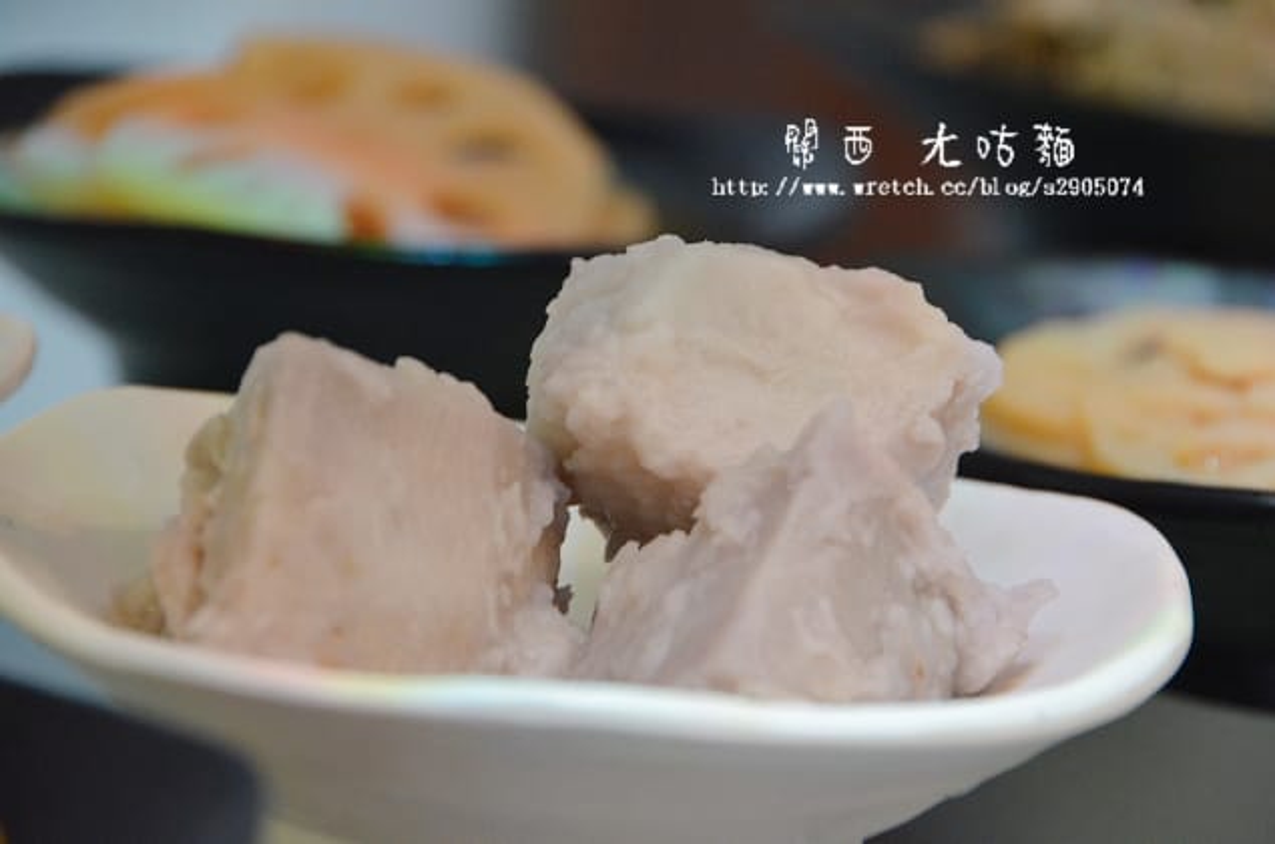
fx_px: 9009
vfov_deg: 5.4
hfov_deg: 8.1
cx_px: 638
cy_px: 422
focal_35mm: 255
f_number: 6
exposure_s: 1/60
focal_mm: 170
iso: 2000
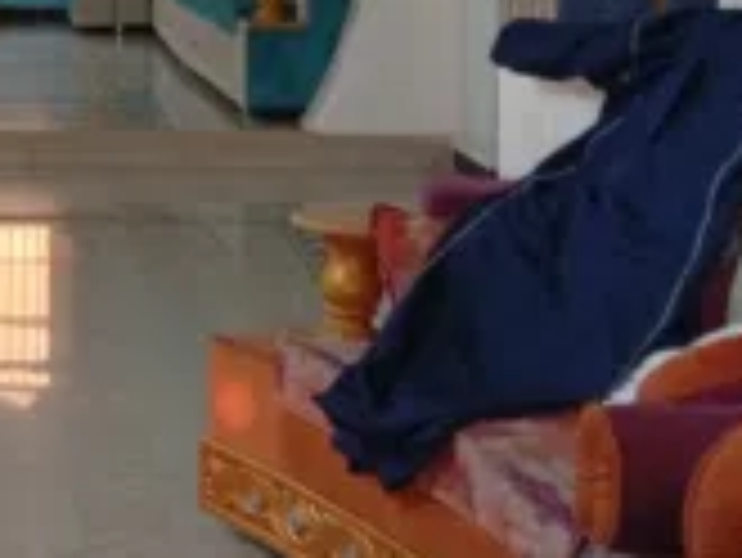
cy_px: 94
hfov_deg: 17.6
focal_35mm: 101
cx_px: -342
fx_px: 2167
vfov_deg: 14.6
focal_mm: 3.96
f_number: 1.8
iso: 667
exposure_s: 1/25
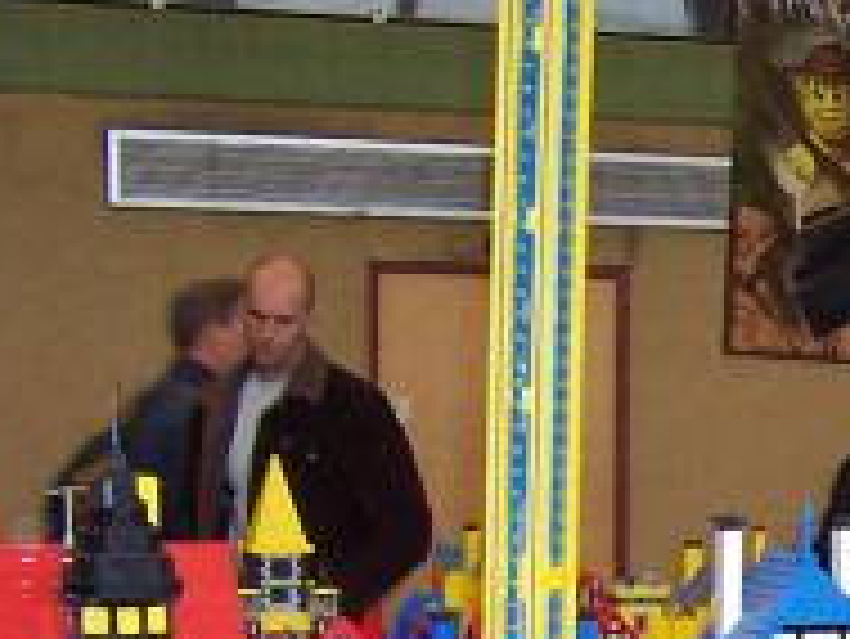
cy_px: 970
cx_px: 1405
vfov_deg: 10.3
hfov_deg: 13.1
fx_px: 3415
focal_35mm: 139
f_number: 2.8
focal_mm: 5.6
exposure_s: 1/60
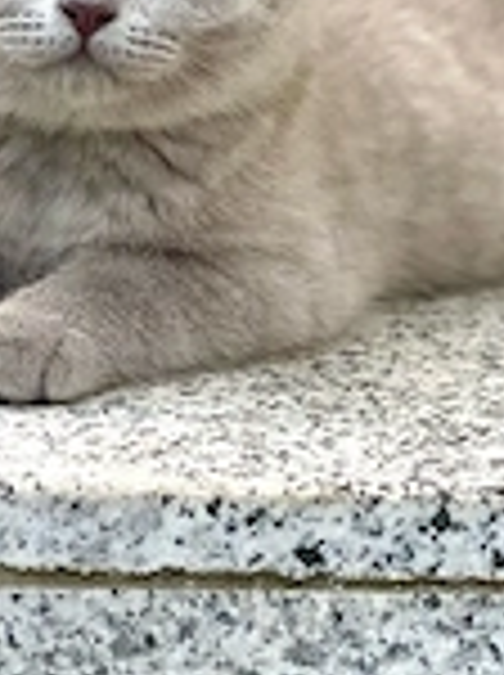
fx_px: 3329
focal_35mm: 171
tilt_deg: -10.9
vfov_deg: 11.4
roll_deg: -3.1
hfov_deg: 8.6
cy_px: -63
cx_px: 86
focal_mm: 7.5
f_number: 2.2
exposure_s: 1/121
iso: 40
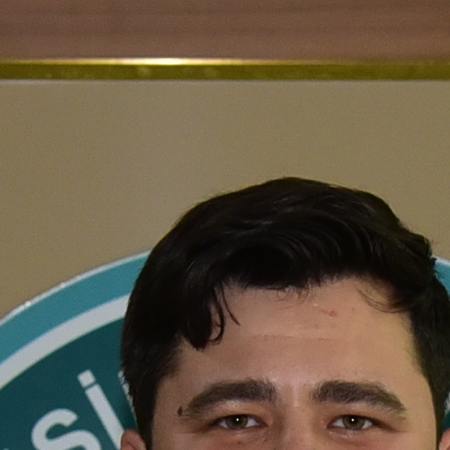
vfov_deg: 6.3
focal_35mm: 275
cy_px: 661
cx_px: 285
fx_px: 4045
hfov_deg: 6.4
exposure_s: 1/200
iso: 1600
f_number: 5
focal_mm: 35
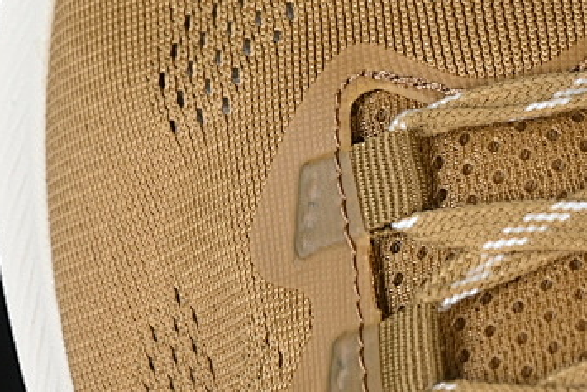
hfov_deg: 9.0
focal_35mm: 228
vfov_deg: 6.0
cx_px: 451
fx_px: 3719
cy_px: -58
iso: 160
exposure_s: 1/60
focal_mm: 50
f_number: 6.3
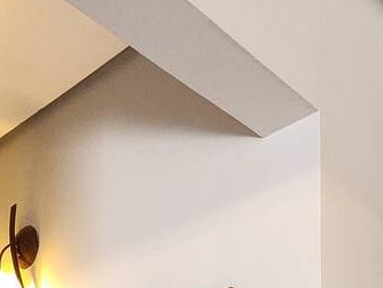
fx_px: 620
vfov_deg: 18.6
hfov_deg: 34.3
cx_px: 217
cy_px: 552
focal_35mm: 56
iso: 640
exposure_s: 1/24
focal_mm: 2.2
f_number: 2.2
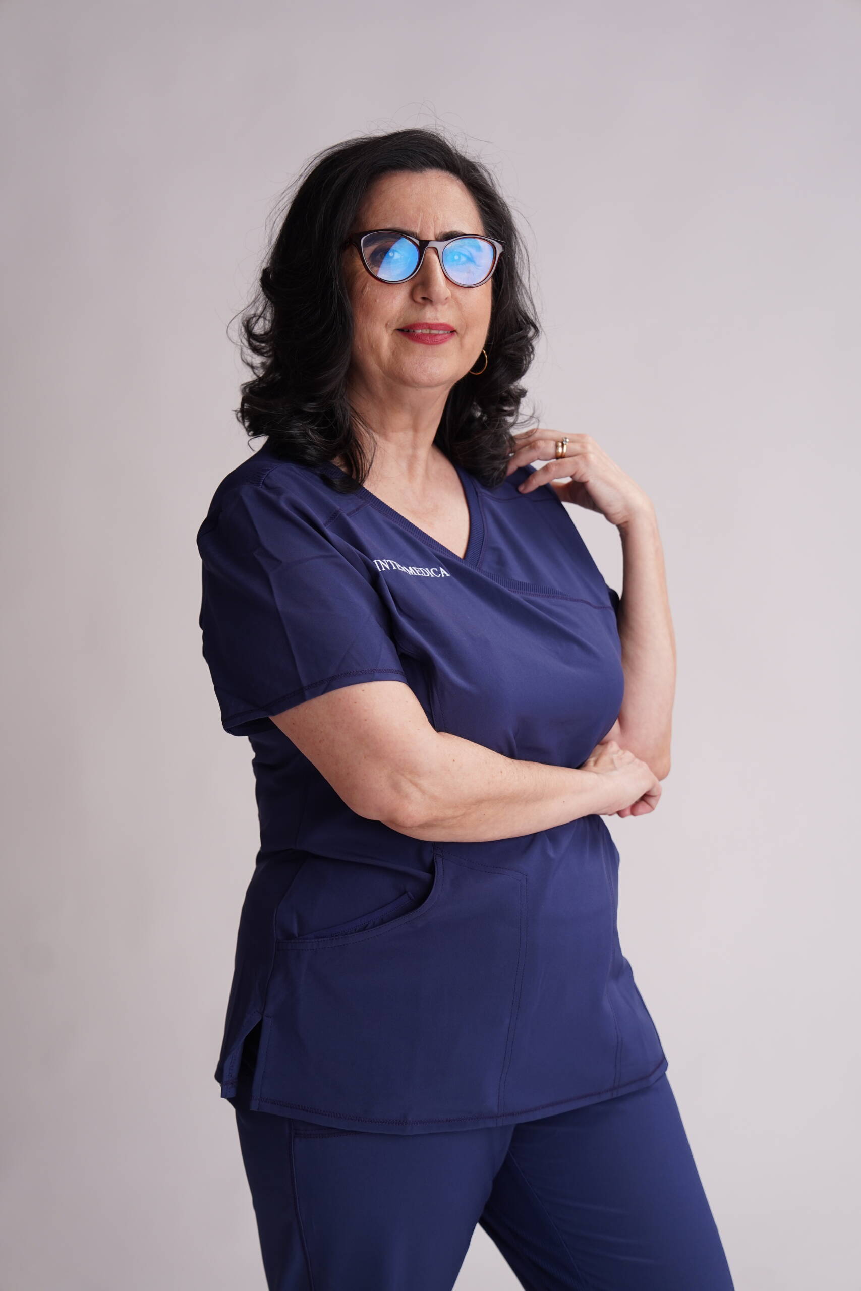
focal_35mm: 70
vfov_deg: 28.8
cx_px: 430
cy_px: 646
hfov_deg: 19.5
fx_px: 2511
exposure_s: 1/125
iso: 400
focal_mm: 70
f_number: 3.2
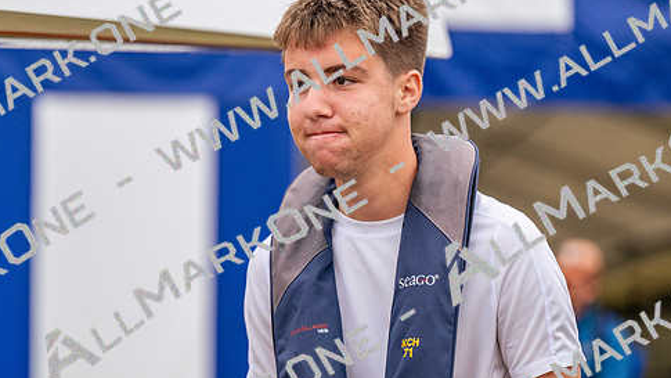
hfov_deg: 12.7
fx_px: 3007
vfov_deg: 7.2
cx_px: 327
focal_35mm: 169
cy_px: 175
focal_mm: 135
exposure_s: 1/2500
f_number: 2.8
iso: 1100
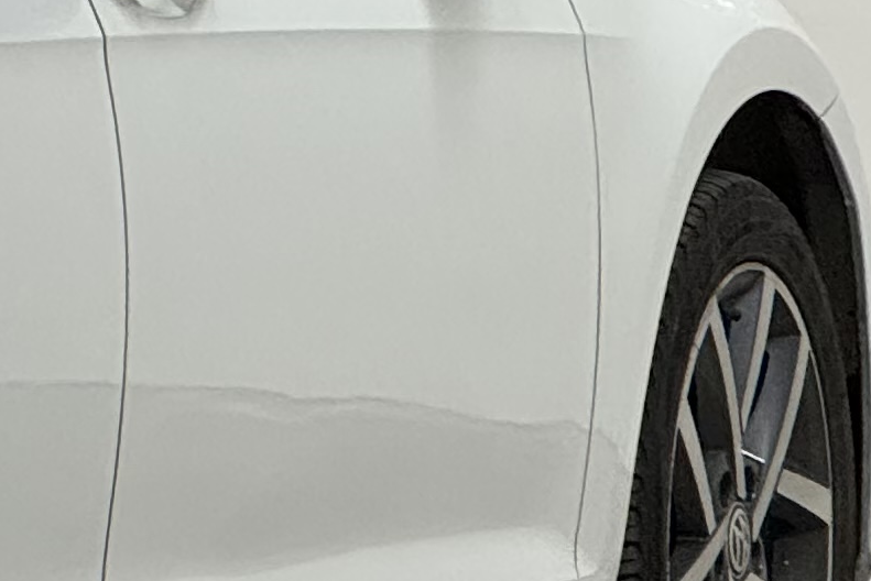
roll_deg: +0.8
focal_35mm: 408
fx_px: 9874
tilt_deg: -4.8
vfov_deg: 3.4
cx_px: -1202
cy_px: 438
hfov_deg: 4.9
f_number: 2.8
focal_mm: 9
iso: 200
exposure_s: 1/50
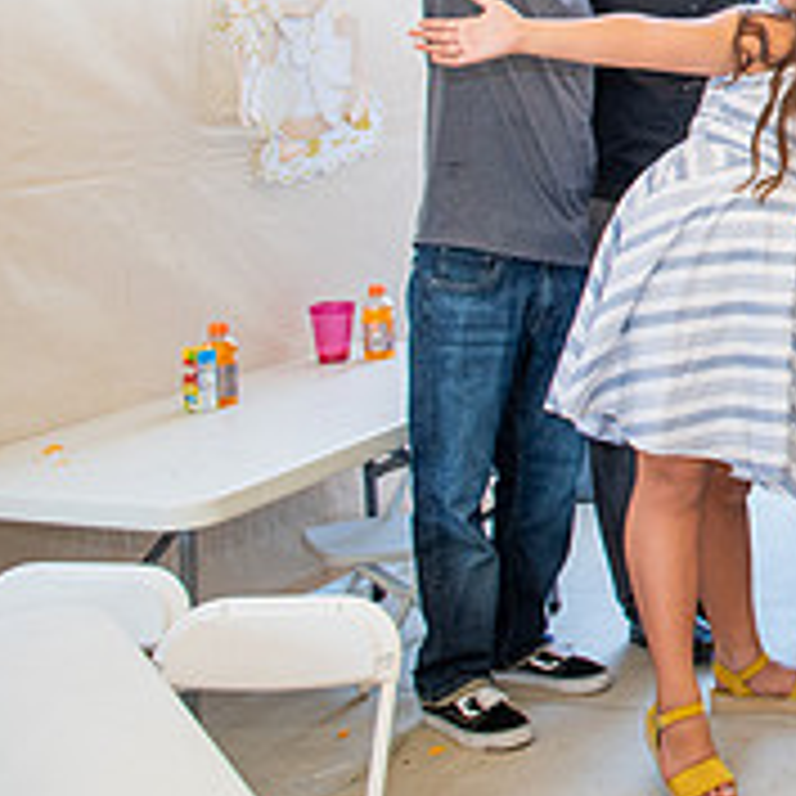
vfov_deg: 24.9
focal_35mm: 67
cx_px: 1295
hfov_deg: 20.6
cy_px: 61
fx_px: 1743
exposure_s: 1/80
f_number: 4.5
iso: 500
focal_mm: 24
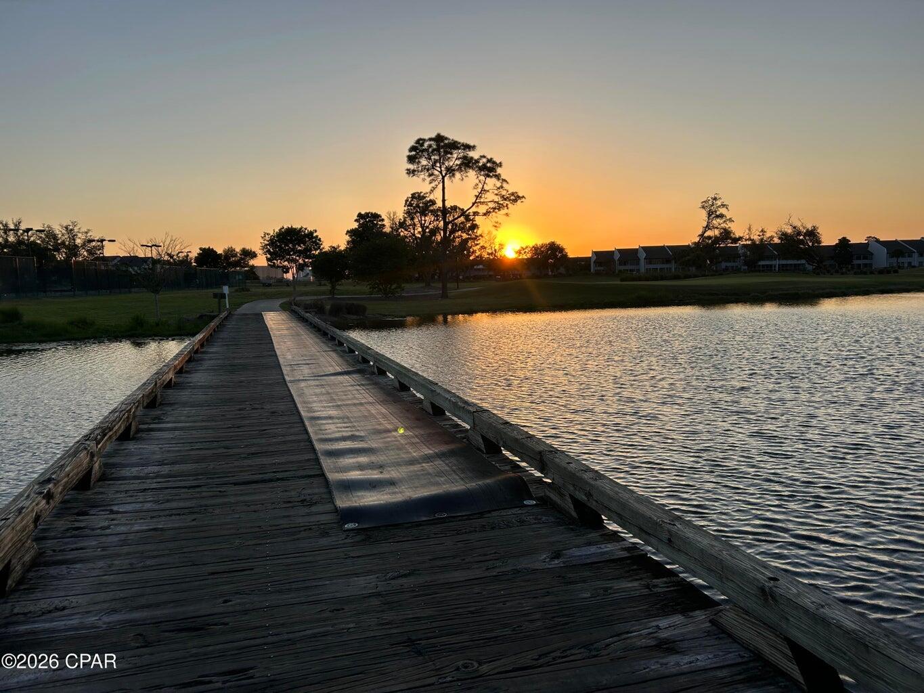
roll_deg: +2.5
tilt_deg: -5.1
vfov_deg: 53.1
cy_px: 346
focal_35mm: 26
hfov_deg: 67.3
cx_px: 462
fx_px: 694
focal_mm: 5.7
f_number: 1.5
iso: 50
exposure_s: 1/1751
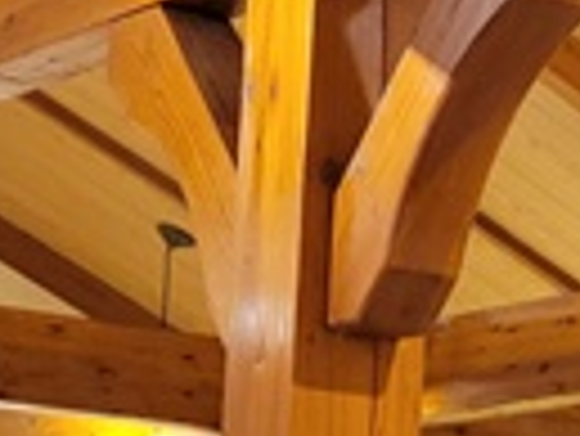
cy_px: 656
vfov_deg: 7.2
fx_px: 3388
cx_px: 1043
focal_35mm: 202
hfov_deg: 9.3
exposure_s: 1/50
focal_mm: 5.4
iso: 500
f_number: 1.8
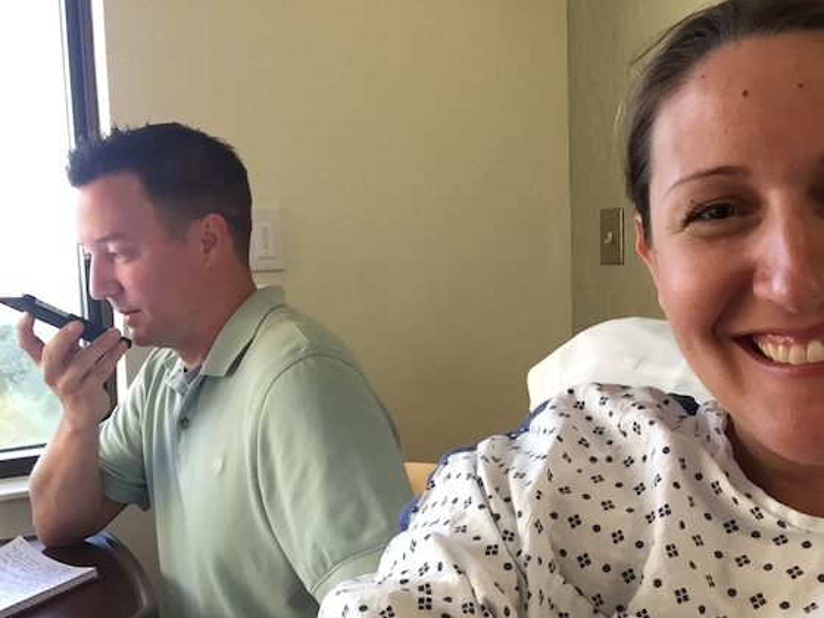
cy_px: 355
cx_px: 443
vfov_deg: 39.6
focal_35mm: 36
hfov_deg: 51.3
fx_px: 857
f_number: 2.2
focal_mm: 2.65
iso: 160
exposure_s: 1/30
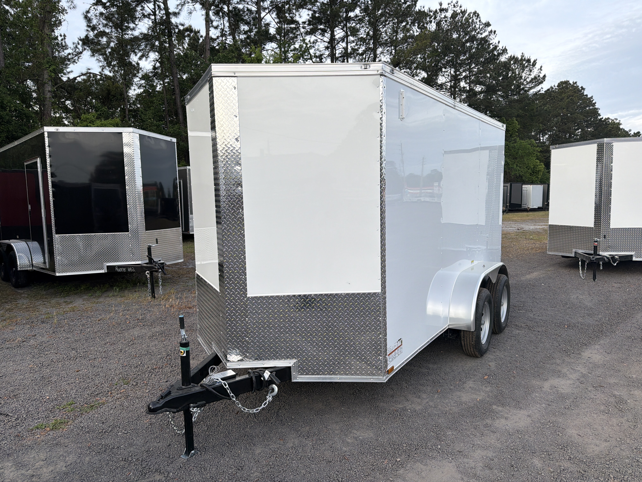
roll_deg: +0.5
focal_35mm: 24
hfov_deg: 71.6
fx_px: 445
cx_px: 321
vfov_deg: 56.8
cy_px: 241
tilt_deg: -6.6
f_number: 1.78
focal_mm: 6.76
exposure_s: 1/1314
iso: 80
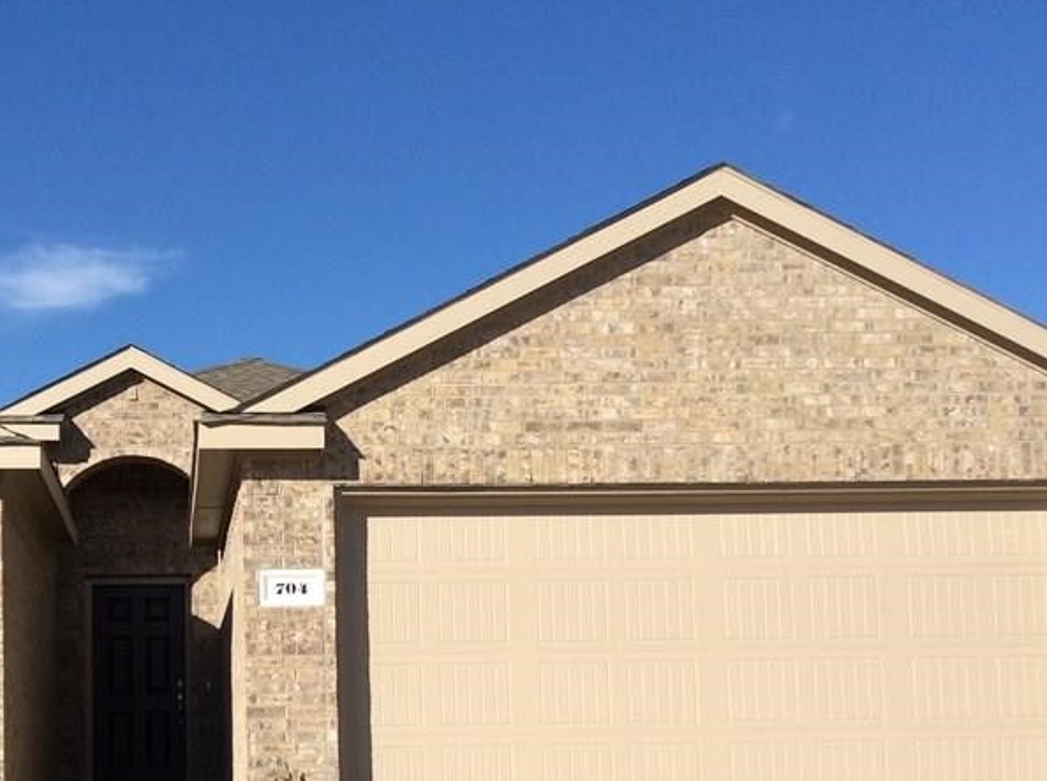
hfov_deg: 33.4
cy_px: 624
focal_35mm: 57
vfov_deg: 25.1
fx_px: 1721
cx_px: 316
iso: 32
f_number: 2.4
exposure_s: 1/1908
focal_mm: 3.3
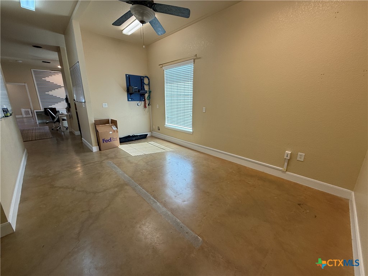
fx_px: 149
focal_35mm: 14
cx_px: 184
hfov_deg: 102.1
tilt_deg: -14.7
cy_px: 138
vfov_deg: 85.7
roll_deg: +0.2
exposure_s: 1/120
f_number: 2.2
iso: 100
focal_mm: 2.22
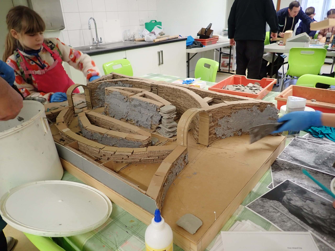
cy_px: 126
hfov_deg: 69.4
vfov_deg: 54.9
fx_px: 242
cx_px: 168
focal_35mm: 25
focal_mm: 4.5
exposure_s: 1/50
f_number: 2
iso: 200
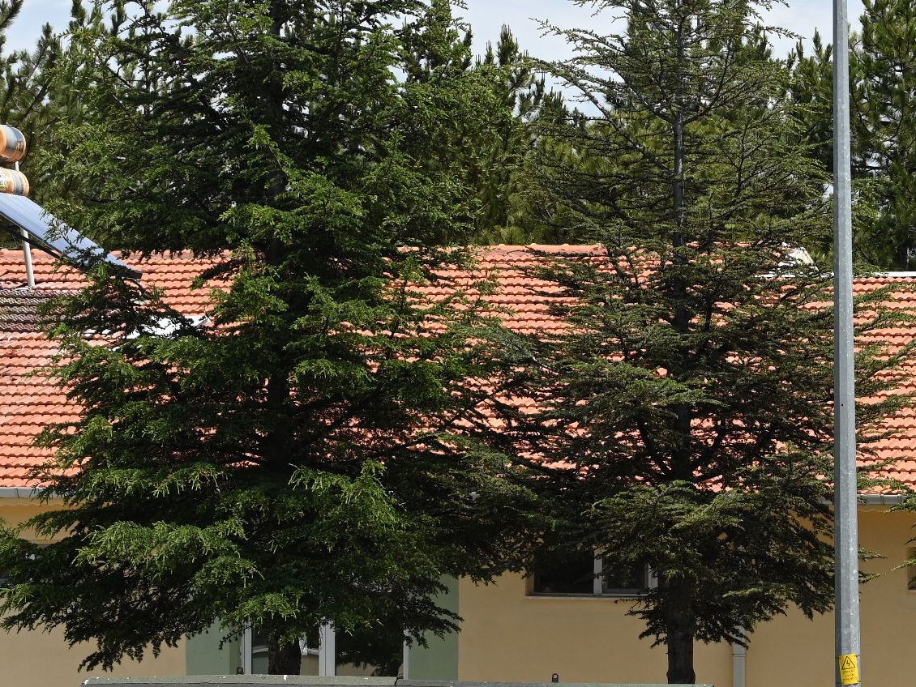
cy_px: 689
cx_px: 958
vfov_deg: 9.8
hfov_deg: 12.9
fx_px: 3997
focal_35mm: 151
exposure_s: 1/250
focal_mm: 43
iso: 64
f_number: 7.1
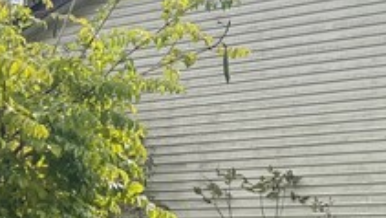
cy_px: 222
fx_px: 1301
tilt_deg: +2.8
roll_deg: -1.1
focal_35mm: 127
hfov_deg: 15.8
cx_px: -150
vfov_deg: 9.5
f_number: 1.78
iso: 100
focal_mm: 6.76
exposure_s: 1/2299
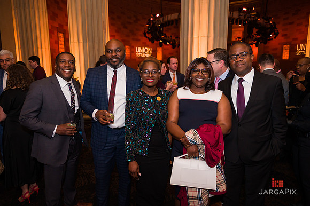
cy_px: 103
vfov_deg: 49.5
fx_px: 224
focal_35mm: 26
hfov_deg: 69.4
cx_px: 155
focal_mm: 26
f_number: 3.2
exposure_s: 1/200
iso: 1600
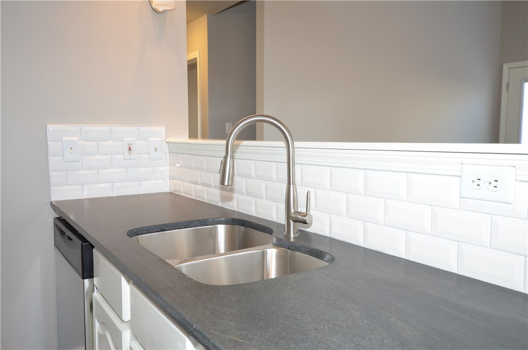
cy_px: 175
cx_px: 264
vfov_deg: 43.4
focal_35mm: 30
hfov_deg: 62.0
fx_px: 439
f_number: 4.5
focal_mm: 20
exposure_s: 1/60
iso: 720
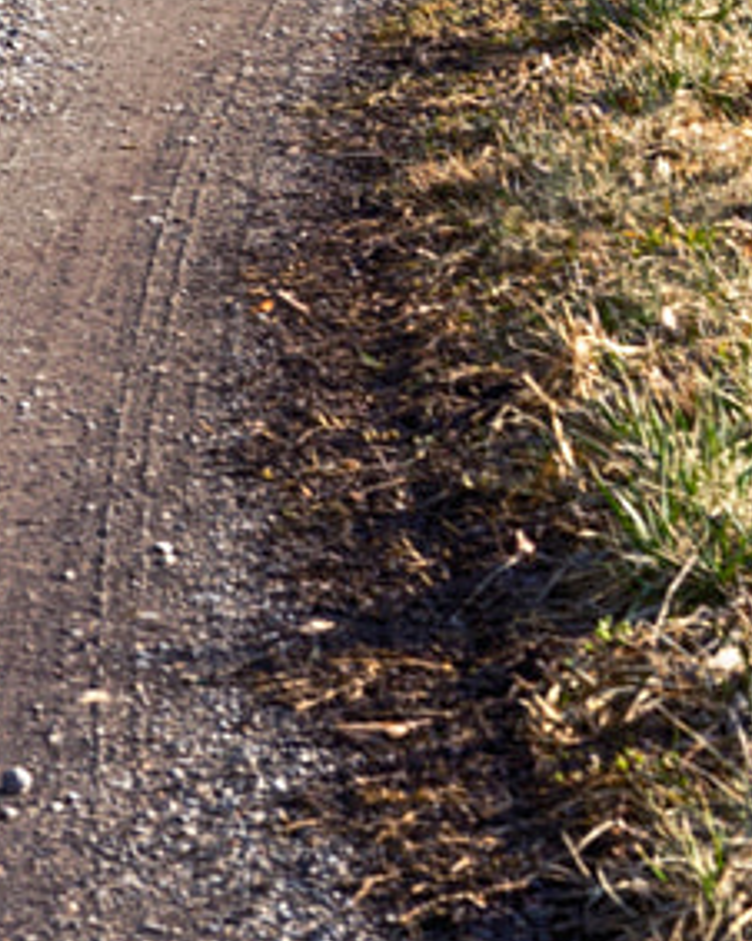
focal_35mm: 292
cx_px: -33
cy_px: -575
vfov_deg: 6.5
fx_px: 8132
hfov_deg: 5.3
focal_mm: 55
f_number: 10
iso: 100
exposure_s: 1/100
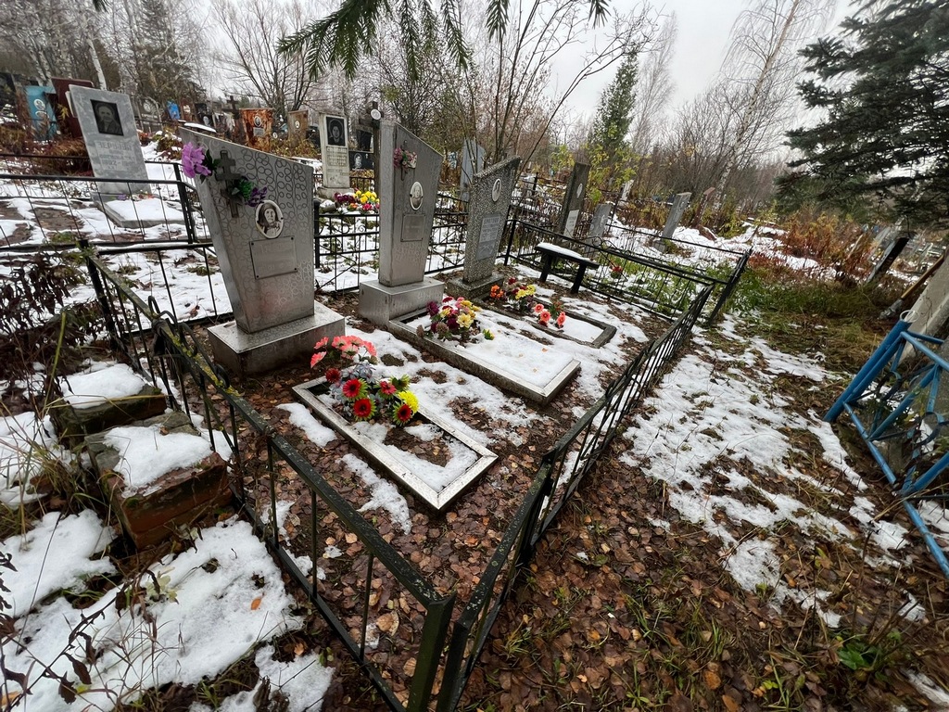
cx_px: 474
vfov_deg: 89.9
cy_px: 356
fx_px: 356
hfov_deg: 106.2
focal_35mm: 13
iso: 32
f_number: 1.8
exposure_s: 1/99
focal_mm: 1.57
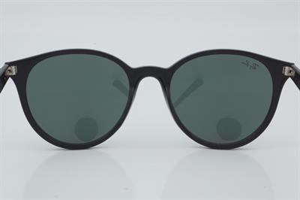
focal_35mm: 82
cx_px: 150
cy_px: 100
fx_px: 687
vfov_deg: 16.5
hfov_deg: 24.6
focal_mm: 55
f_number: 29
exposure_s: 1/4
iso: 100
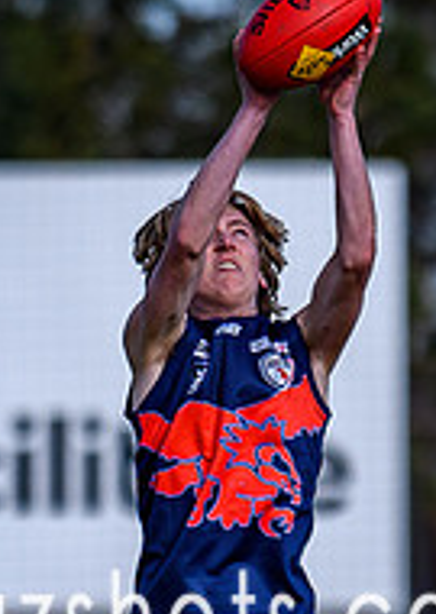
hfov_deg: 0.8
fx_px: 31088
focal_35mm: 1787
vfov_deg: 1.1
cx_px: 240
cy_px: 419
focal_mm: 200
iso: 125
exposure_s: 1/2500
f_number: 2.8
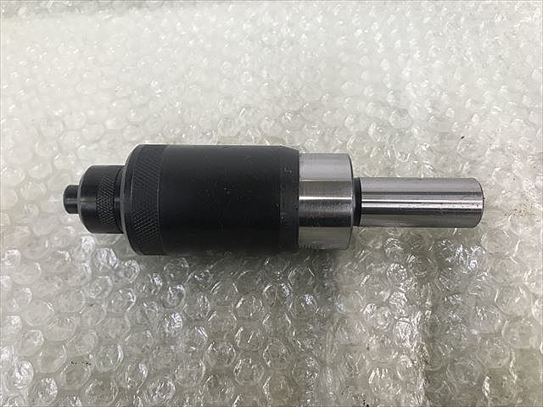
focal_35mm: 28
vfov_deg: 49.7
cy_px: 204
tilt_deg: -56.3
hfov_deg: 63.4
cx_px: 272
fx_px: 439
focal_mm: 3.99
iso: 25
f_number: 1.8
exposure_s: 1/40
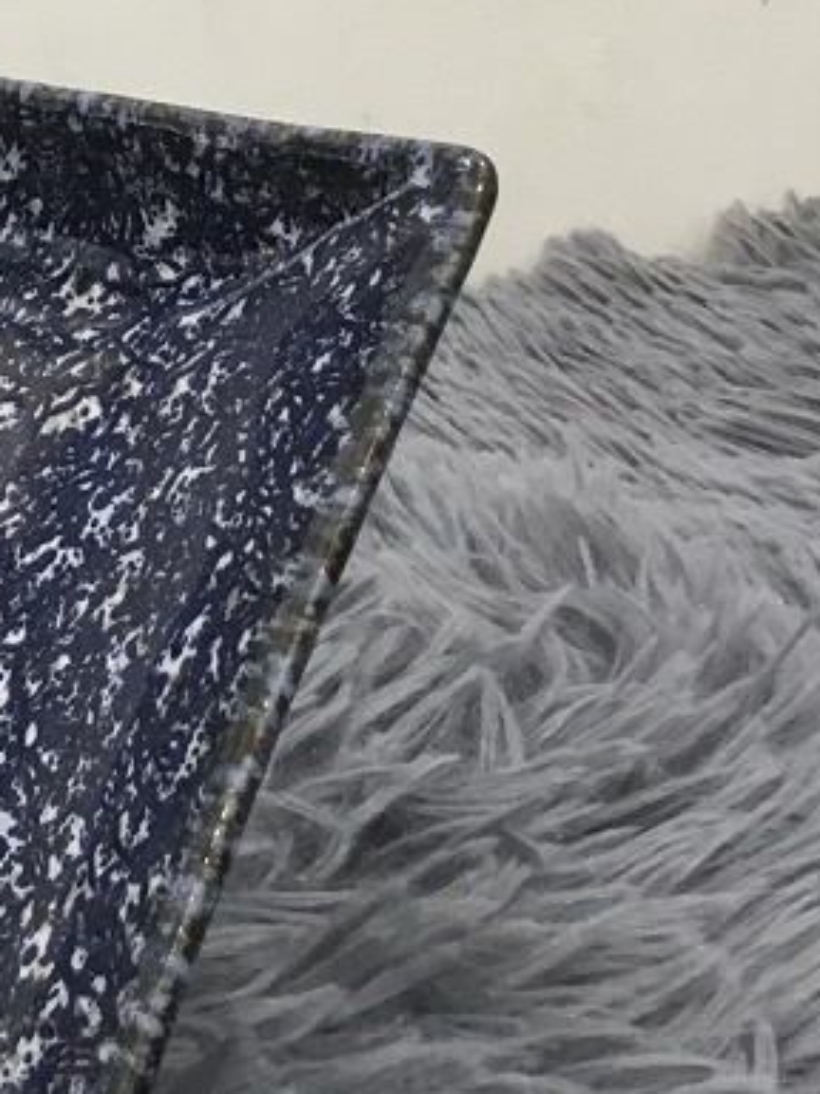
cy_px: 103
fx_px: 3064
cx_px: -384
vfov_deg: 19.8
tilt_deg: -9.9
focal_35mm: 97
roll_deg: +1.2
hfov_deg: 14.3
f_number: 2.4
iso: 80
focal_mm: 3.3
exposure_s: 1/33
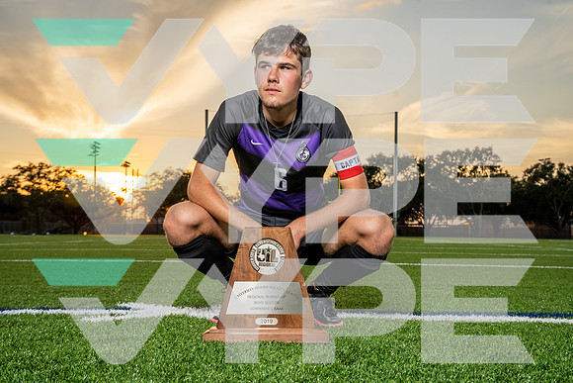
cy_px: 192
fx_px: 748
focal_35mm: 47
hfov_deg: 41.9
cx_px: 286
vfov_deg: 28.7
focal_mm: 47
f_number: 9
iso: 320
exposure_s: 1/250
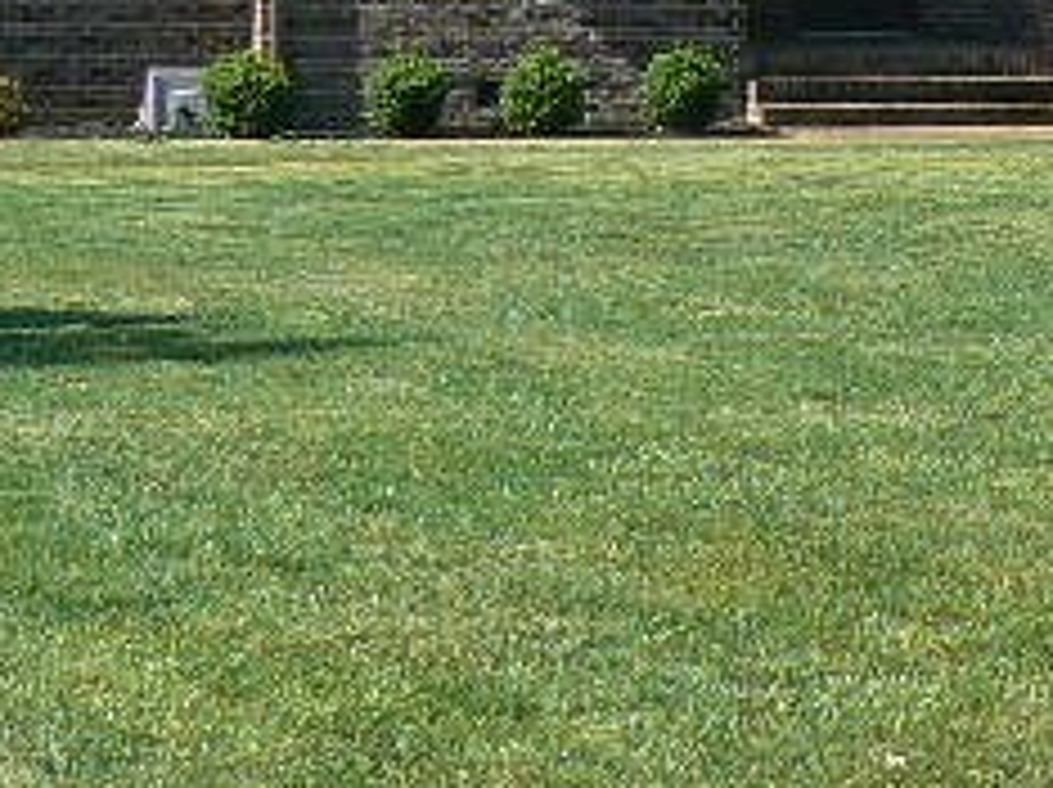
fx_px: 4406
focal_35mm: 145
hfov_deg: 13.4
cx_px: 1062
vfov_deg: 10.1
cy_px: -68
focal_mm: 6.4
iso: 80
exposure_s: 1/400
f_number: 5.6
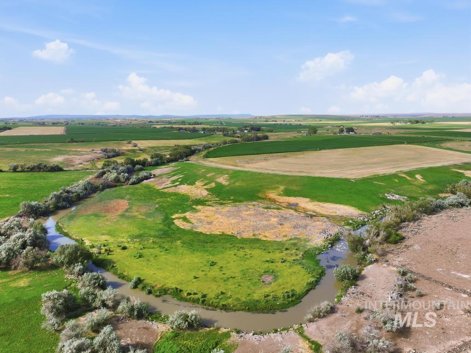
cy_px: 176
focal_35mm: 24
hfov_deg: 71.6
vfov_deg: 56.8
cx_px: 236
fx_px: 326
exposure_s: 1/1250
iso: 150
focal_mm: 12.3
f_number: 2.8
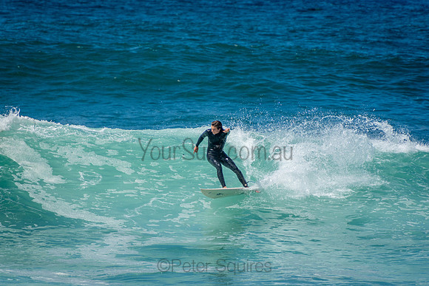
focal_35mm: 600
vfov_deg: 2.3
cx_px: 214
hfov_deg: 3.4
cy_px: 143
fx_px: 7151
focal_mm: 400
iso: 320
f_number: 5.6
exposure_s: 1/2000
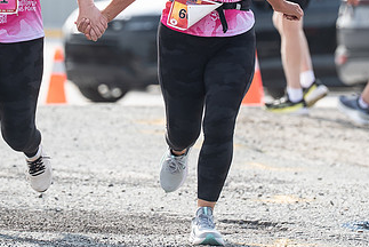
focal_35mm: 565
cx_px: 188
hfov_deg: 3.6
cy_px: 11
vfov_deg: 2.4
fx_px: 5796
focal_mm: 200
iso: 250
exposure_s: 1/1250
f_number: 4.5
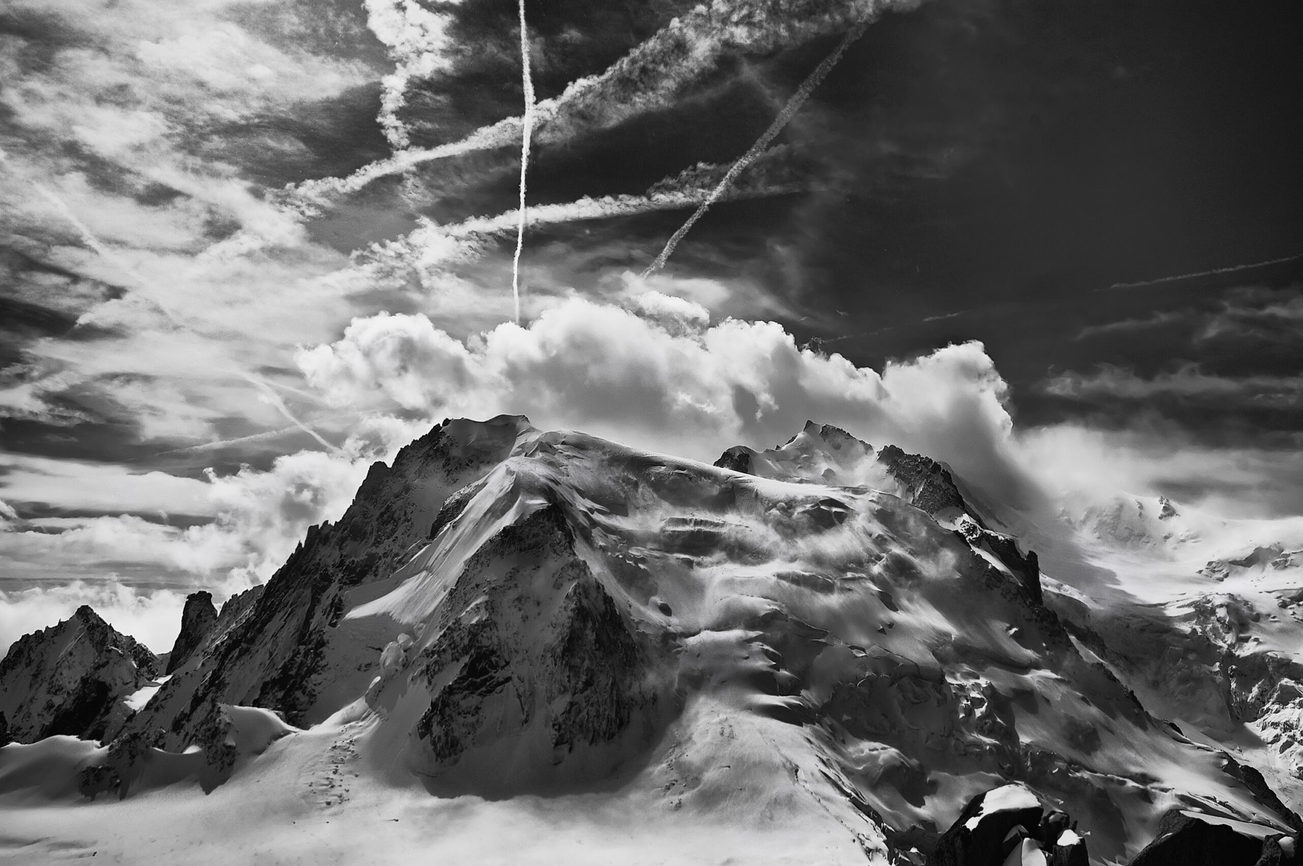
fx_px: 1085
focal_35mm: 30
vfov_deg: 43.5
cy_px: 433
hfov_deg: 62.0
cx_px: 652
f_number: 8
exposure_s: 1/1250
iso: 200
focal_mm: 20
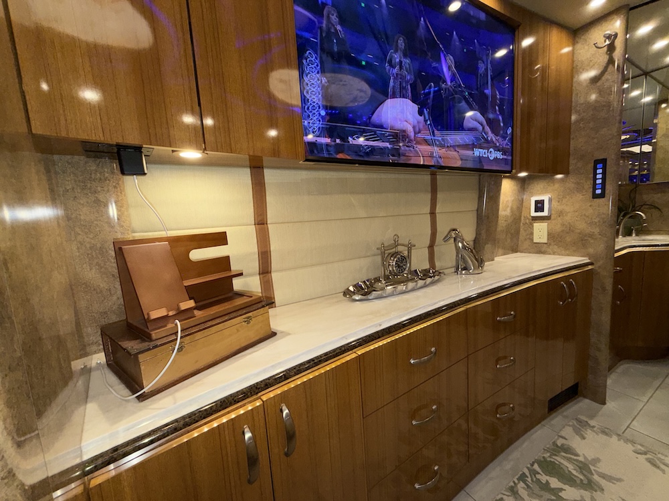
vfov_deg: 85.7
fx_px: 271
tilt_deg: -7.0
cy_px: 250
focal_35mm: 14
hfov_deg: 102.1
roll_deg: +3.4
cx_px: 334
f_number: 2.2
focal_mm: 2.22
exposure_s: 1/80
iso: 50
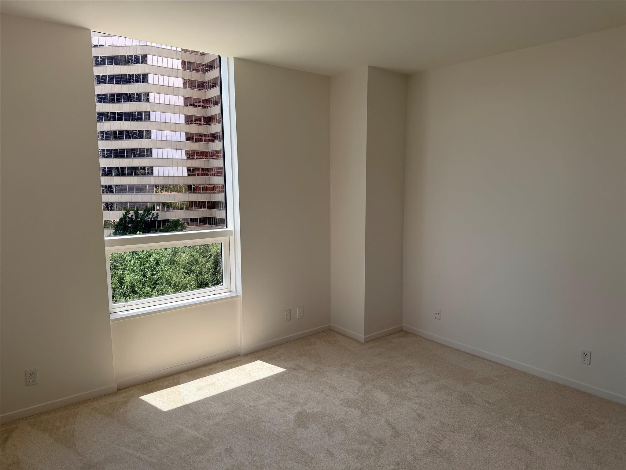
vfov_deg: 56.8
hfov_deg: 71.6
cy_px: 235
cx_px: 313
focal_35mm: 24
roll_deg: +0.6
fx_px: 434
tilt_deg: -8.5
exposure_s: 1/1005
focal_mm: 6.76
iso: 100
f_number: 1.78
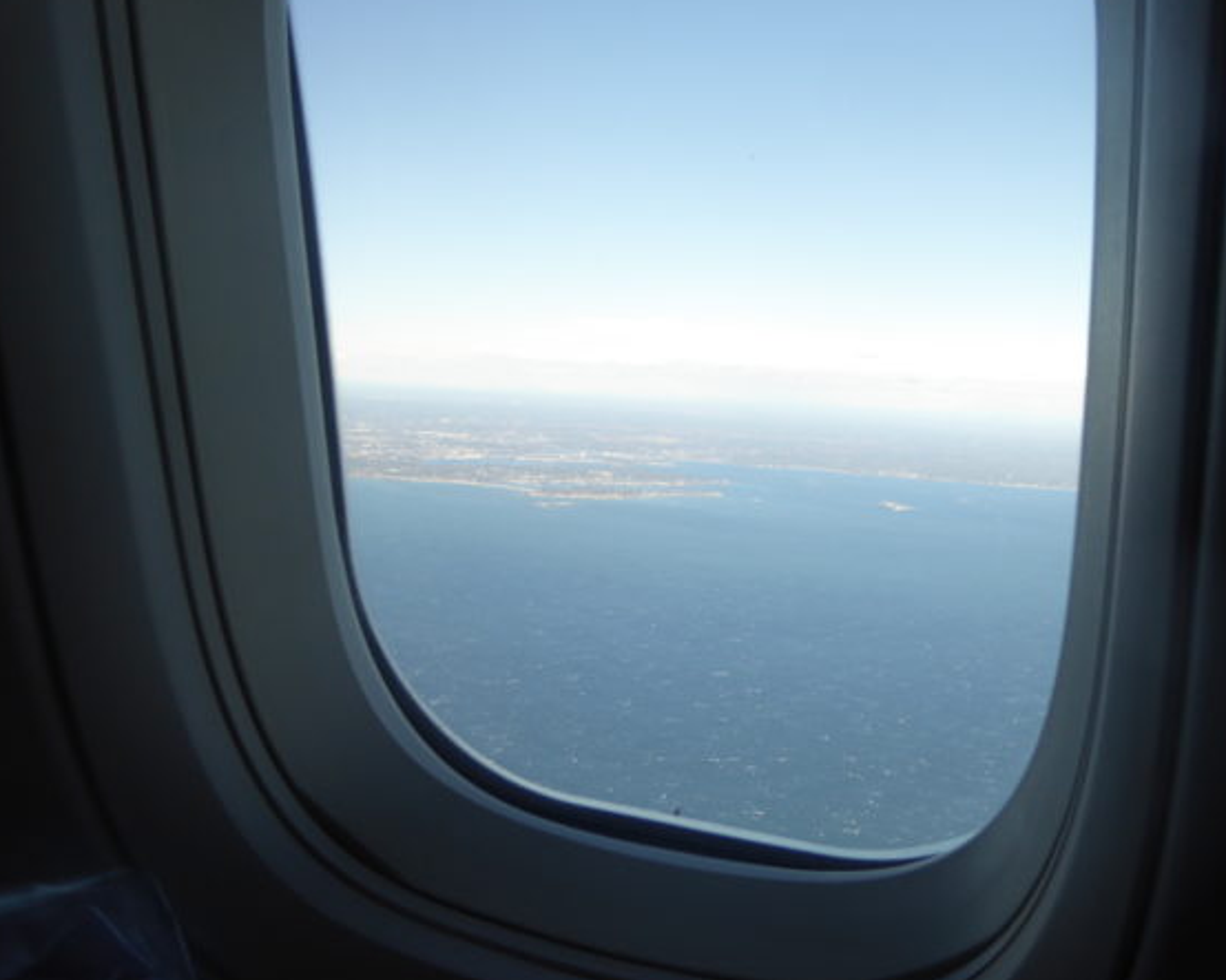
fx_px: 1342
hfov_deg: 49.1
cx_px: 640
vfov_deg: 40.1
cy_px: 484
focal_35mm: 37
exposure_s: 1/250
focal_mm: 6.3
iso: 100
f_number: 3.7
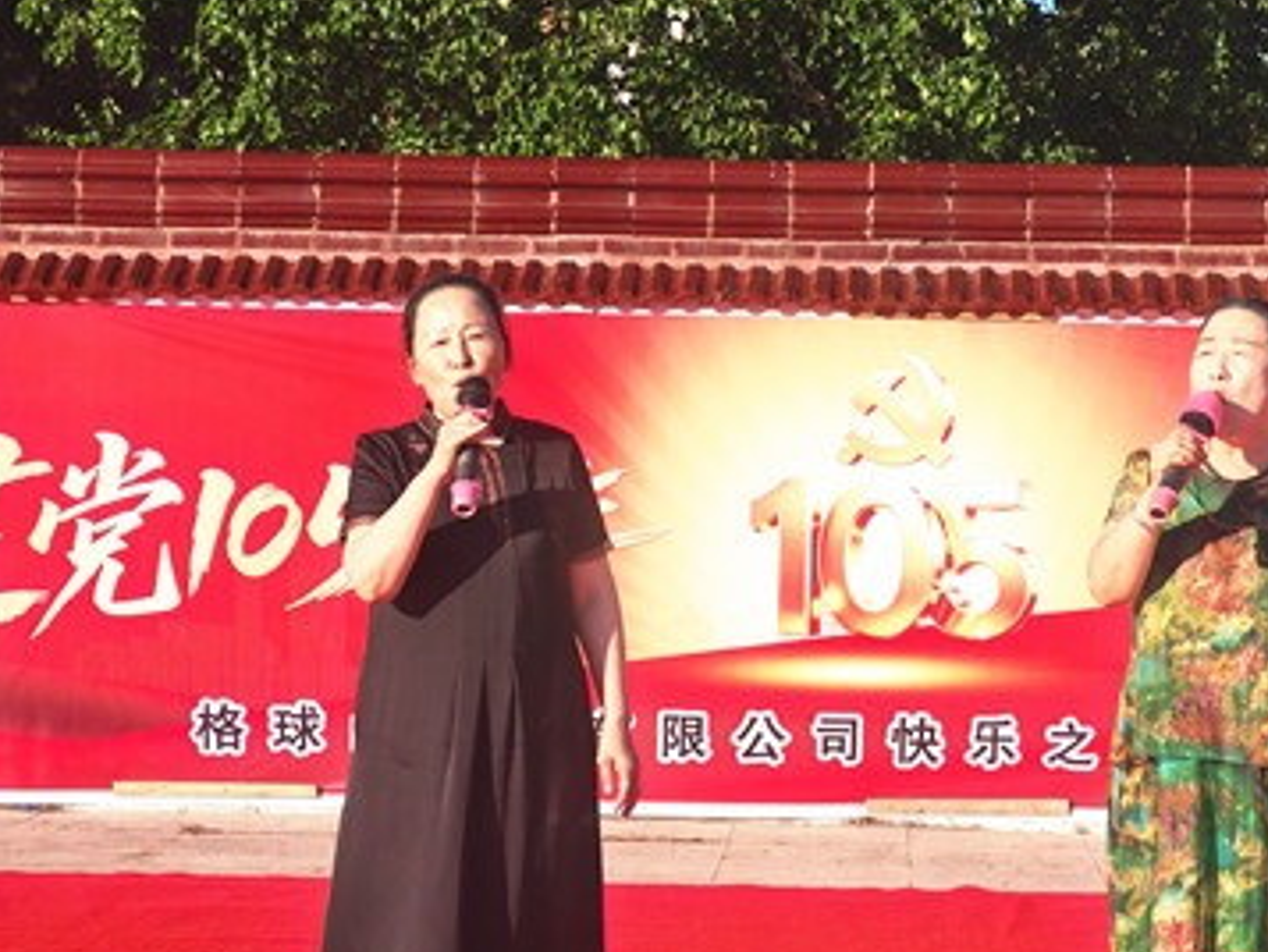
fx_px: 4104
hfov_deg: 17.5
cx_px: 771
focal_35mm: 112
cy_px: 531
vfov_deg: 13.2
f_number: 2.4
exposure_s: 1/660
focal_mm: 8.67
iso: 50
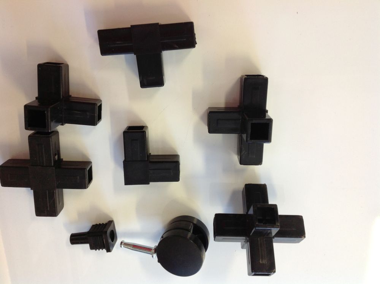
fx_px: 384
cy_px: 142
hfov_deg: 52.7
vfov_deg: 40.6
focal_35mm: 35
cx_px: 190
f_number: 2.4
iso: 64
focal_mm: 4.28
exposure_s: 1/17
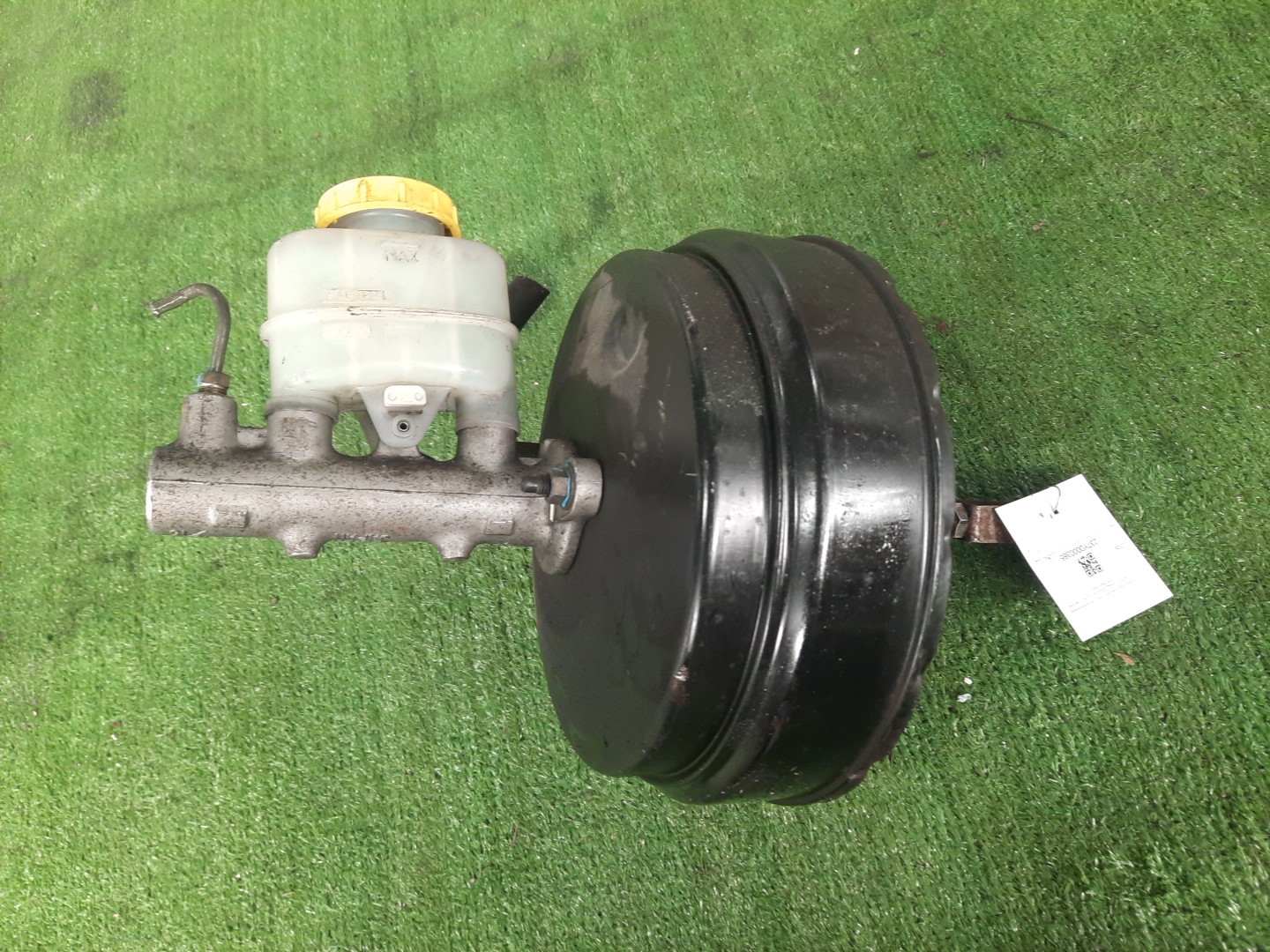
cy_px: 476
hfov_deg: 69.4
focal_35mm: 25
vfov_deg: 54.9
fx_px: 917
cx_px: 635
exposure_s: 1/50
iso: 280
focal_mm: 4.6
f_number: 2
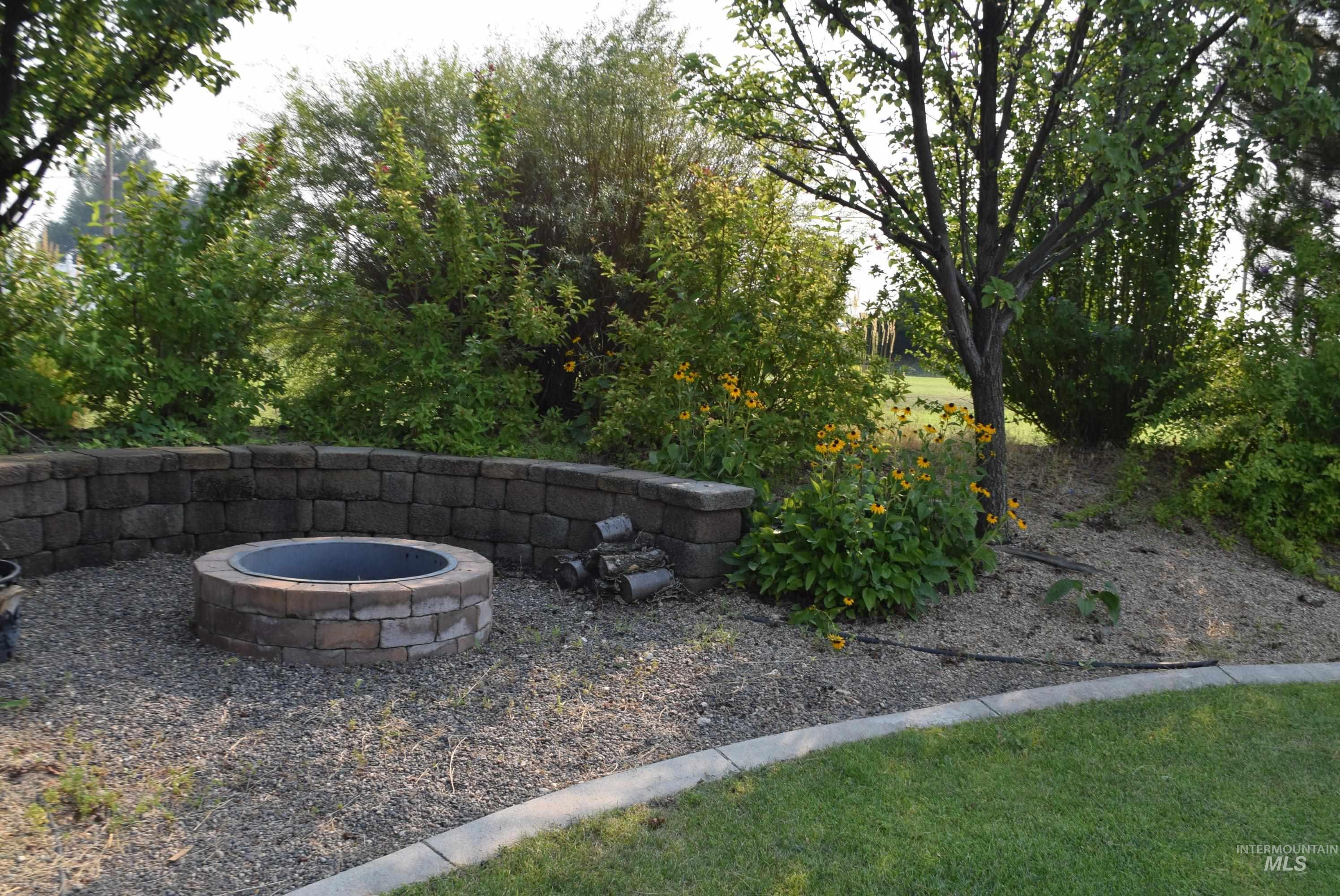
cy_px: 448
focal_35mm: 36
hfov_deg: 53.1
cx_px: 670
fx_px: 1341
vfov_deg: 36.9
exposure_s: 1/250
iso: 200
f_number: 8
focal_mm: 24
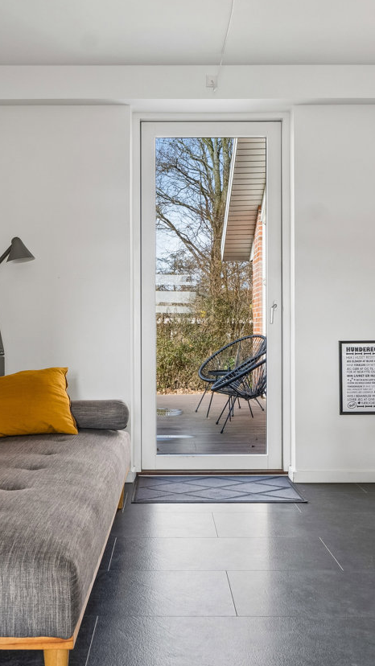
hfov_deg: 29.0
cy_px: 331
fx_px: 724
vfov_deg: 49.4
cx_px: 163
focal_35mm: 41
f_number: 8
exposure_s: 1/8
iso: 200
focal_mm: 18
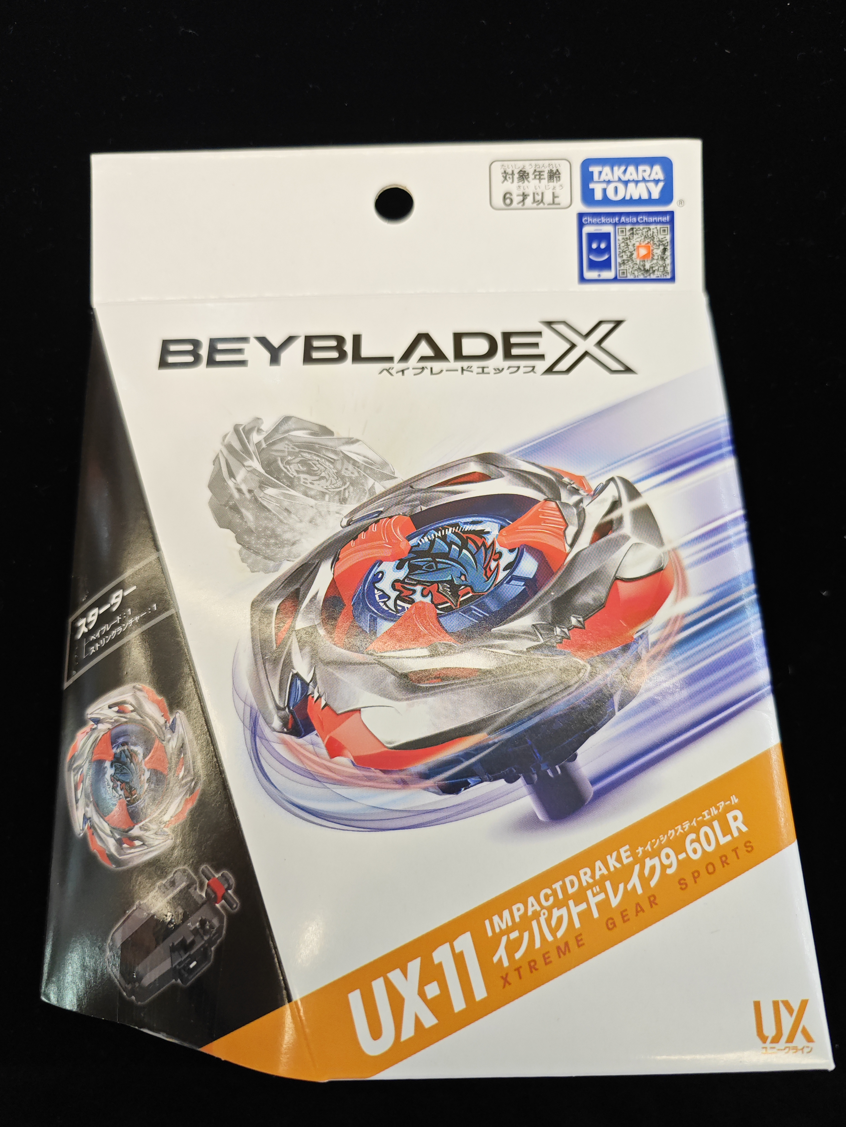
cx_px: 423
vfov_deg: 73.9
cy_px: 564
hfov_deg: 58.9
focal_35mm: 23
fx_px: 749
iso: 160
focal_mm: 7.79
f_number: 1.9
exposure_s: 1/100
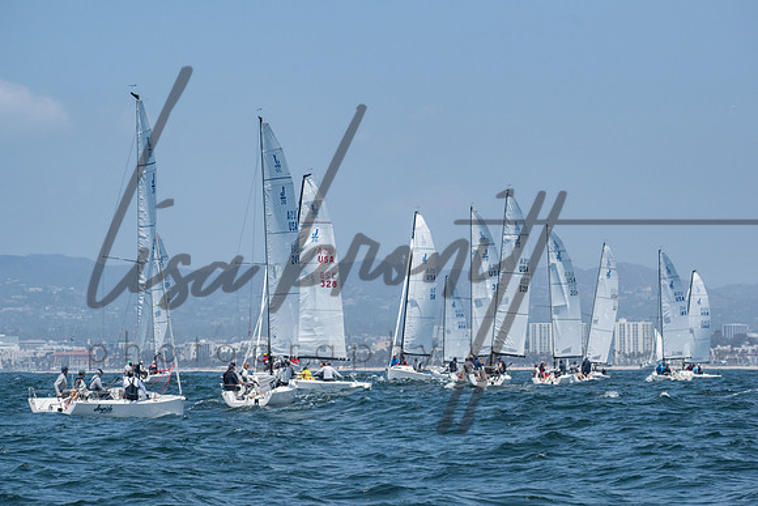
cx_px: 392
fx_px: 3287
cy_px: 254
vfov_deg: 8.8
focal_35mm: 156
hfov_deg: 13.2
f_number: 8
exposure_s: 1/1600
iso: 400
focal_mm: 98
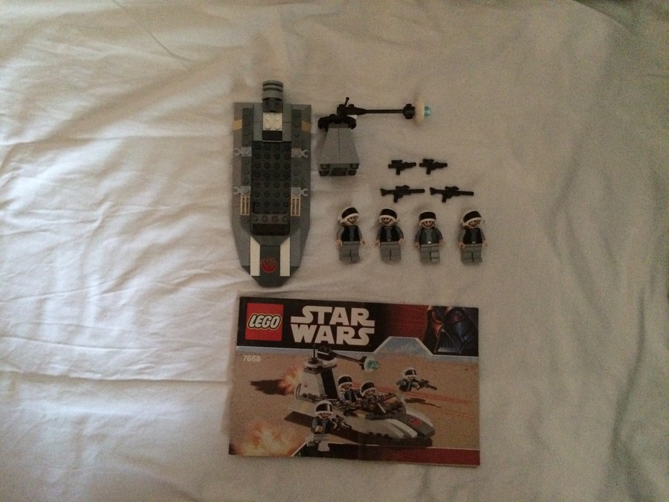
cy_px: 251
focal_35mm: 29
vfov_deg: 48.2
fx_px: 560
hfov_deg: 61.7
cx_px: 334
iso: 640
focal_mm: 4.15
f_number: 2.2
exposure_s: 1/17
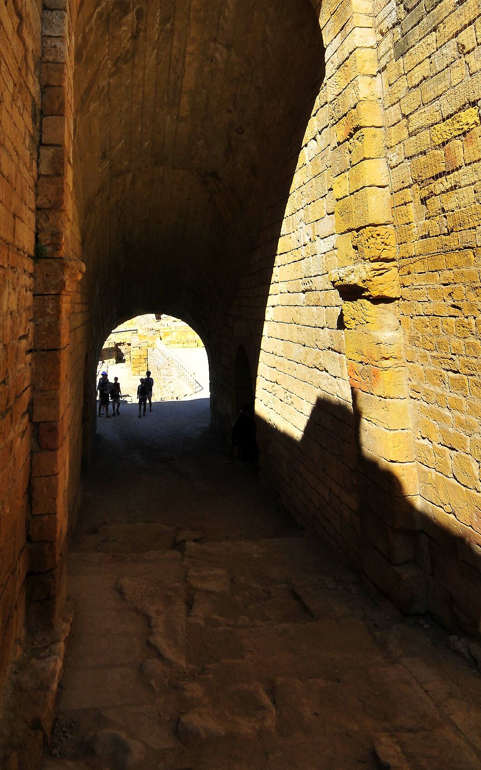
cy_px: 238
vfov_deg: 72.5
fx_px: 498
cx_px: 180
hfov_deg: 51.1
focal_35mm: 24
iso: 200
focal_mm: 11
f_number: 18
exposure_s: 1/60
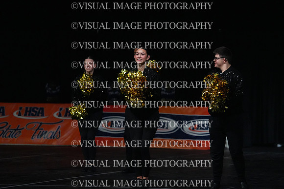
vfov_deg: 6.5
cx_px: 142
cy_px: 94
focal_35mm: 210
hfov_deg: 9.8
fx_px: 1657
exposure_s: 1/1000
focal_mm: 210
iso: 12800
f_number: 5.6
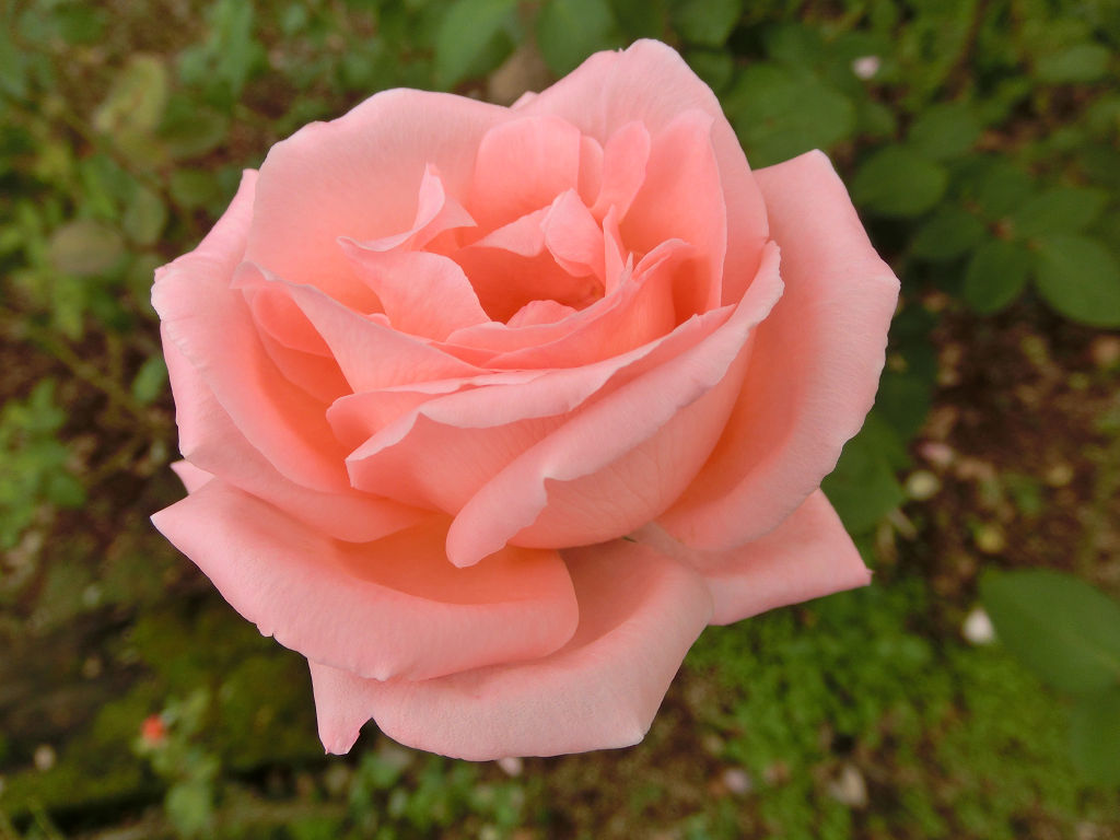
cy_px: 420
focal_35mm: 28
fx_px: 906
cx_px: 560
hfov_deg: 63.4
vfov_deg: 49.7
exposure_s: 1/400
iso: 80
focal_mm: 5
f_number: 3
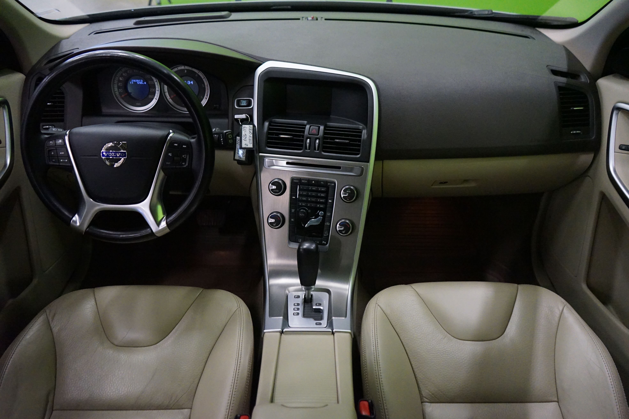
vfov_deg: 46.4
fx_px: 489
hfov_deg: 65.5
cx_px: 314
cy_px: 210
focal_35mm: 28
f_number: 3.5
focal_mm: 28
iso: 6400
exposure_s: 1/100
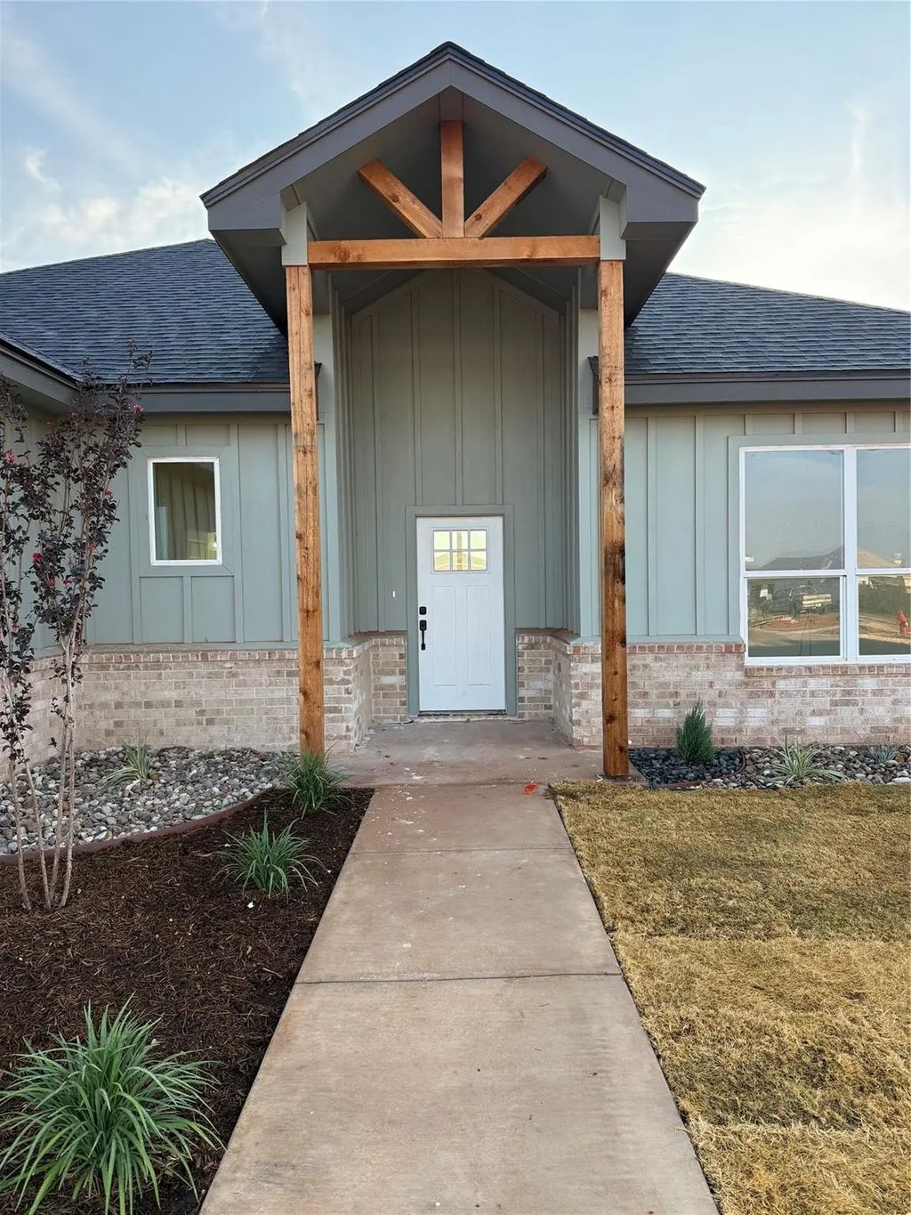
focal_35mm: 24
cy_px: 608
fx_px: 842
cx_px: 456
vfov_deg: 71.6
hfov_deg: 56.8
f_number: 1.78
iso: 100
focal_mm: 6.76
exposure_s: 1/757
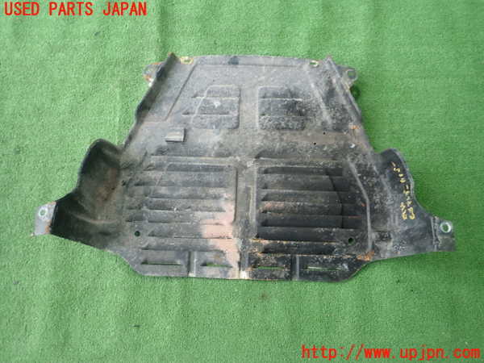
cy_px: 182
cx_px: 242
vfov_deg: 54.9
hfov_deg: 69.4
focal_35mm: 25
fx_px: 350
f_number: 2
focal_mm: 4.5
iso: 125
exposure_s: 1/60
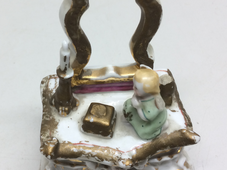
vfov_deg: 31.4
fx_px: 302
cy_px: 69
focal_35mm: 46
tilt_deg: -53.0
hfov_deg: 40.7
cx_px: 76
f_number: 2.2
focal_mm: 4.15
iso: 40
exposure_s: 1/33
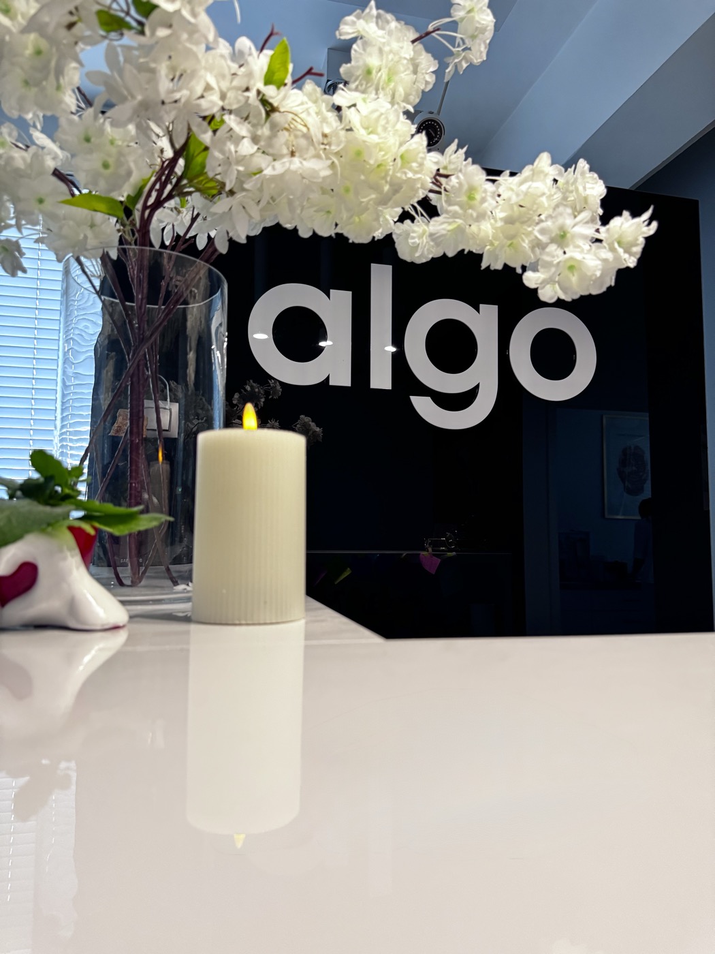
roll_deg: -1.1
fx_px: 661
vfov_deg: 71.6
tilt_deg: +5.1
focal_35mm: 24
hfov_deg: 56.8
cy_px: 477
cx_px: 358
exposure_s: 1/50
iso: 400
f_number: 1.78
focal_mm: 6.76
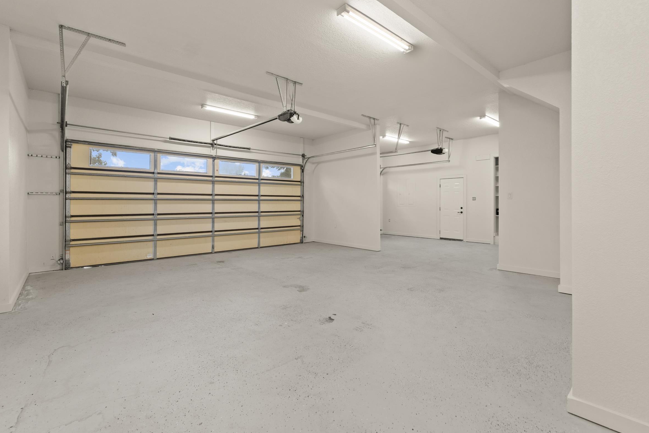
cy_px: 209
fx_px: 288
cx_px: 322
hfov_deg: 96.7
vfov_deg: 73.7
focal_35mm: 16
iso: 320
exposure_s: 1/4
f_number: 6.3
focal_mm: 10
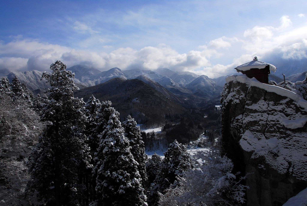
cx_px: 154
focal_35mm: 30
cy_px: 103
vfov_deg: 43.7
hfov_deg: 61.9
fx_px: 256
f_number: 9
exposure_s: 1/1000
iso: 100
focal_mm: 20
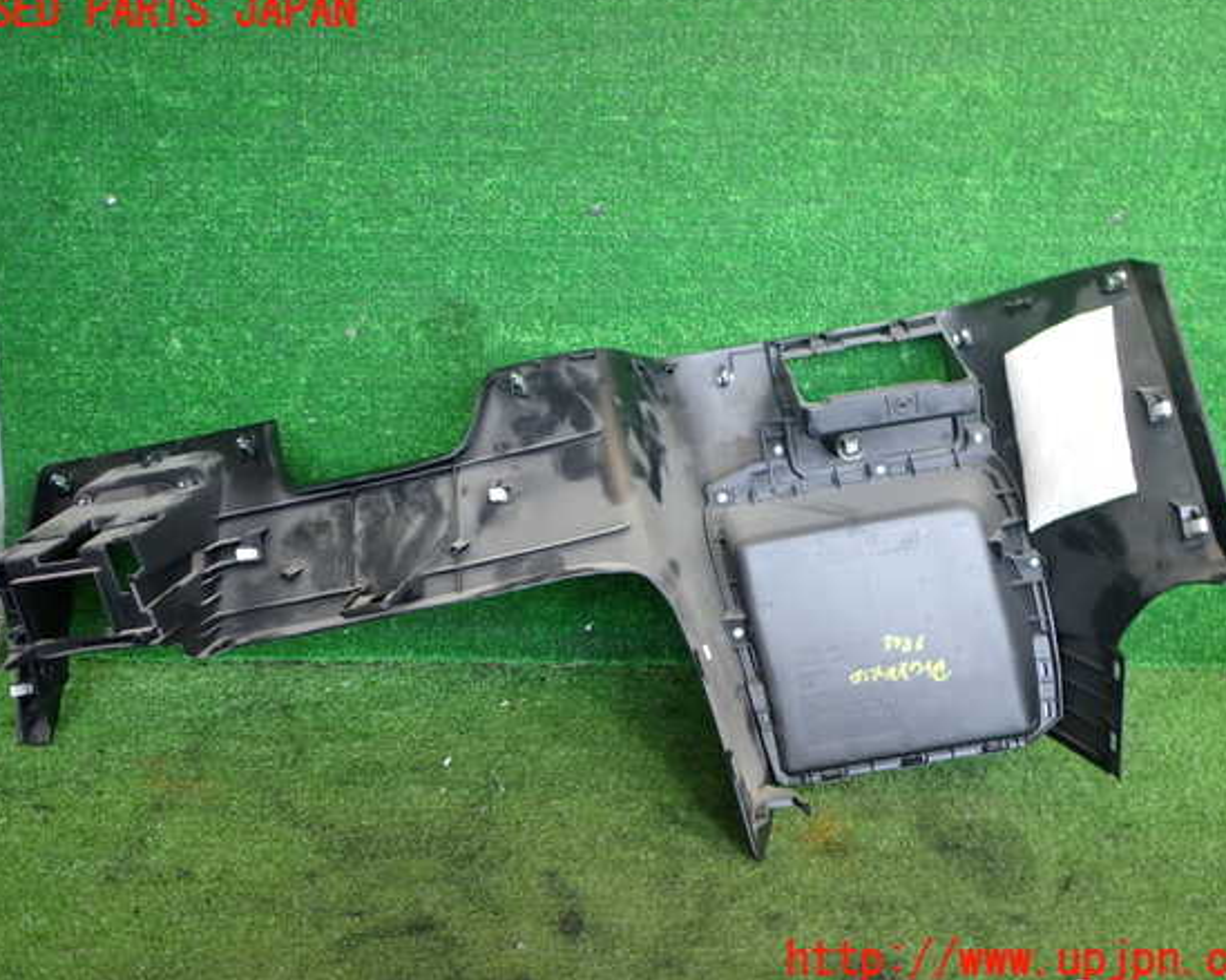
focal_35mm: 32
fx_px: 1161
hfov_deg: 55.7
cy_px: 487
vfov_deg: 45.8
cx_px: 621
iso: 200
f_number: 2.3
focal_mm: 5.4
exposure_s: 1/60
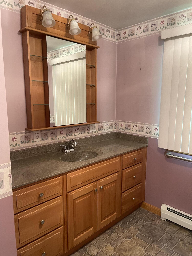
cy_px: 128
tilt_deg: -9.1
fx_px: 185
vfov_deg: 69.4
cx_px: 96
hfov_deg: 54.9
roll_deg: -0.3
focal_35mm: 25
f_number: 1.6
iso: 500
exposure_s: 1/40
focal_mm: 5.1
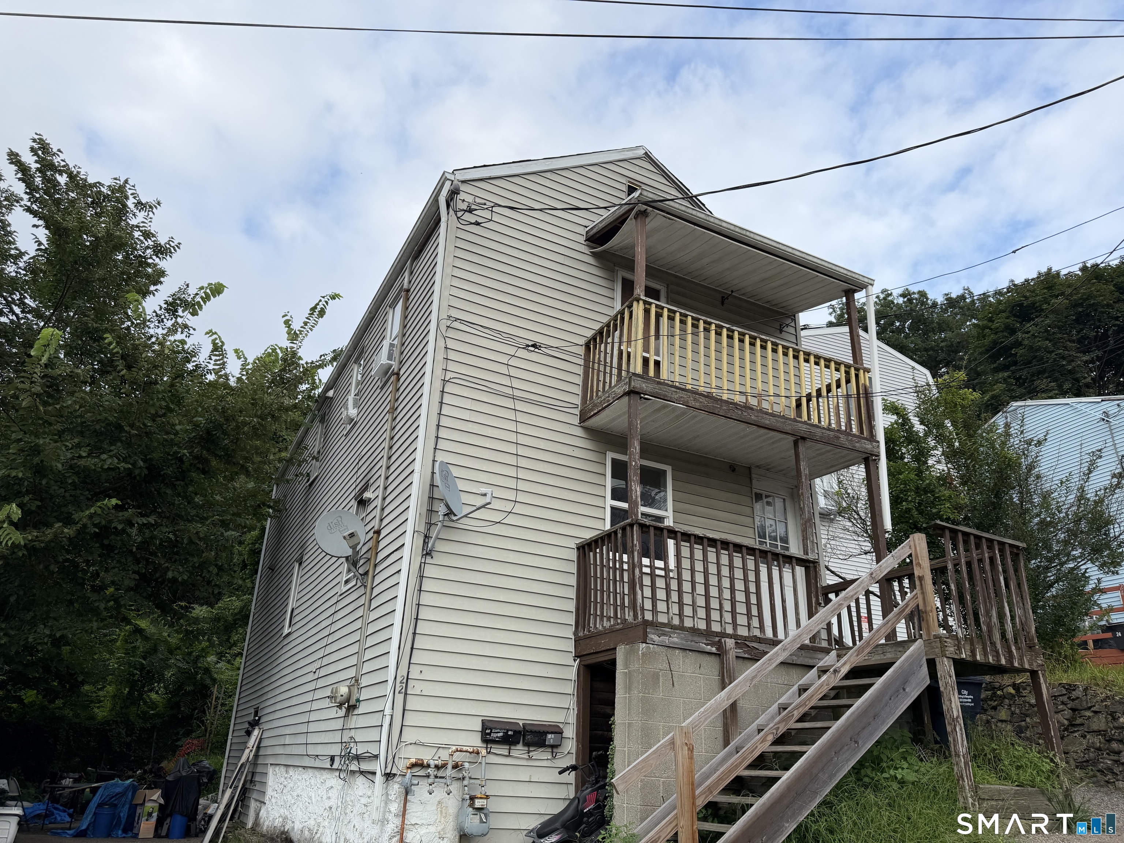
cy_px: 422
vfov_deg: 56.8
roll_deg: -2.6
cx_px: 562
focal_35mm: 24
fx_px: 779
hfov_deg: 71.6
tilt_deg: +25.3
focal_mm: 6.76
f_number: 1.78
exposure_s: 1/2169
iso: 80
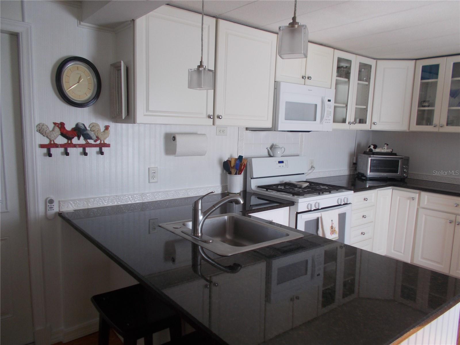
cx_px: 230
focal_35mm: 26
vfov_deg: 53.1
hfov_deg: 67.3
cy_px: 172
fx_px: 346
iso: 80
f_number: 3.2
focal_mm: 4.6
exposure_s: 1/25
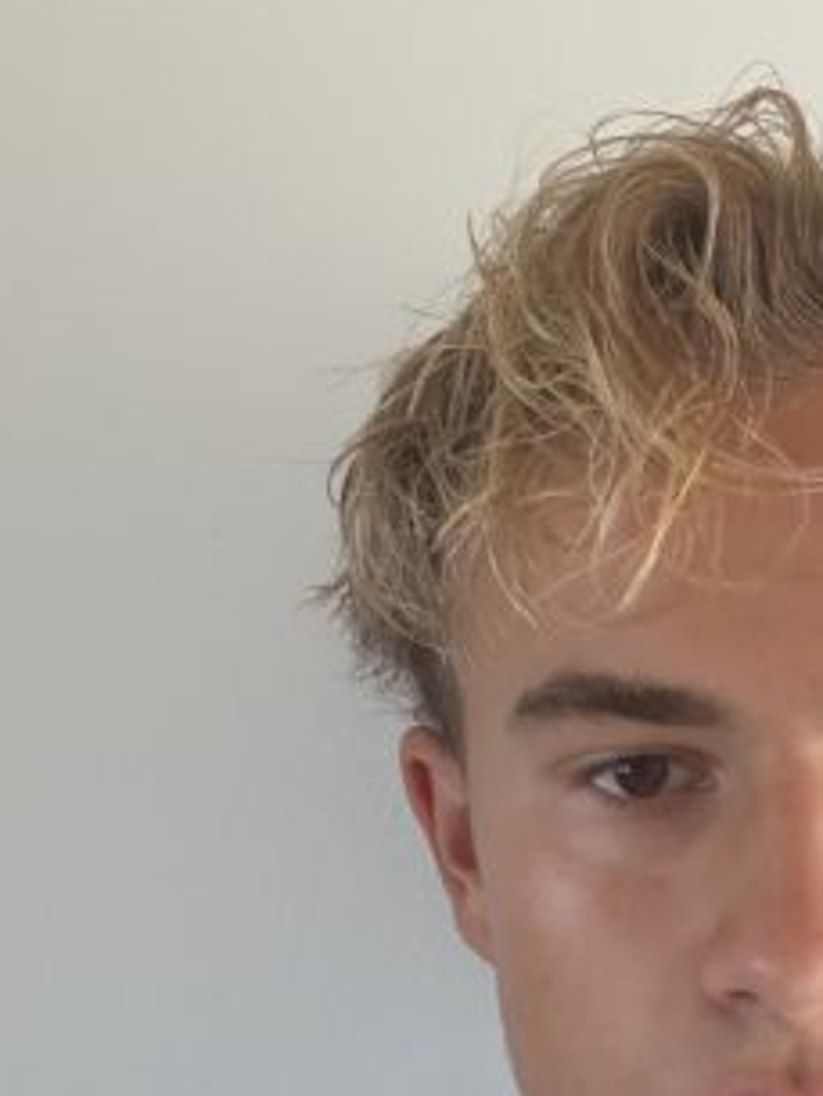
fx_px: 1869
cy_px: 798
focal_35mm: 59
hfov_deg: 24.2
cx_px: 733
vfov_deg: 32.2
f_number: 1.9
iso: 160
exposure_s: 1/60
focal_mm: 2.71
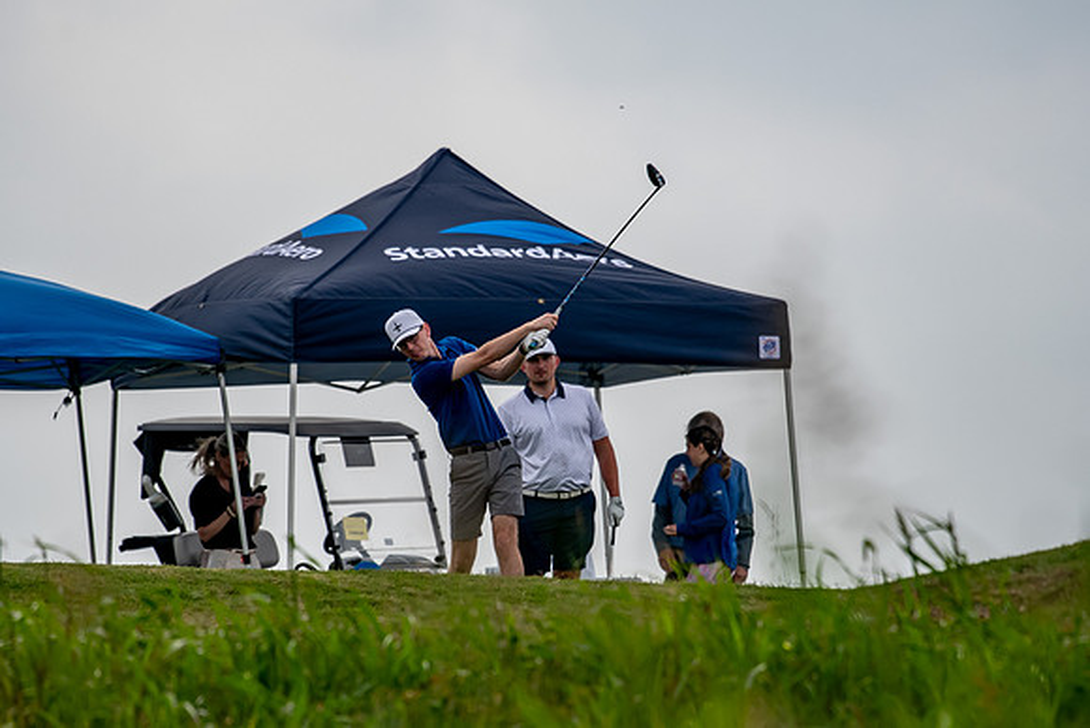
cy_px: 364
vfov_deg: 2.4
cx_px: 545
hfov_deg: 3.6
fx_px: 17262
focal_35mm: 570
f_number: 5.6
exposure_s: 1/2000
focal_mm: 380
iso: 320
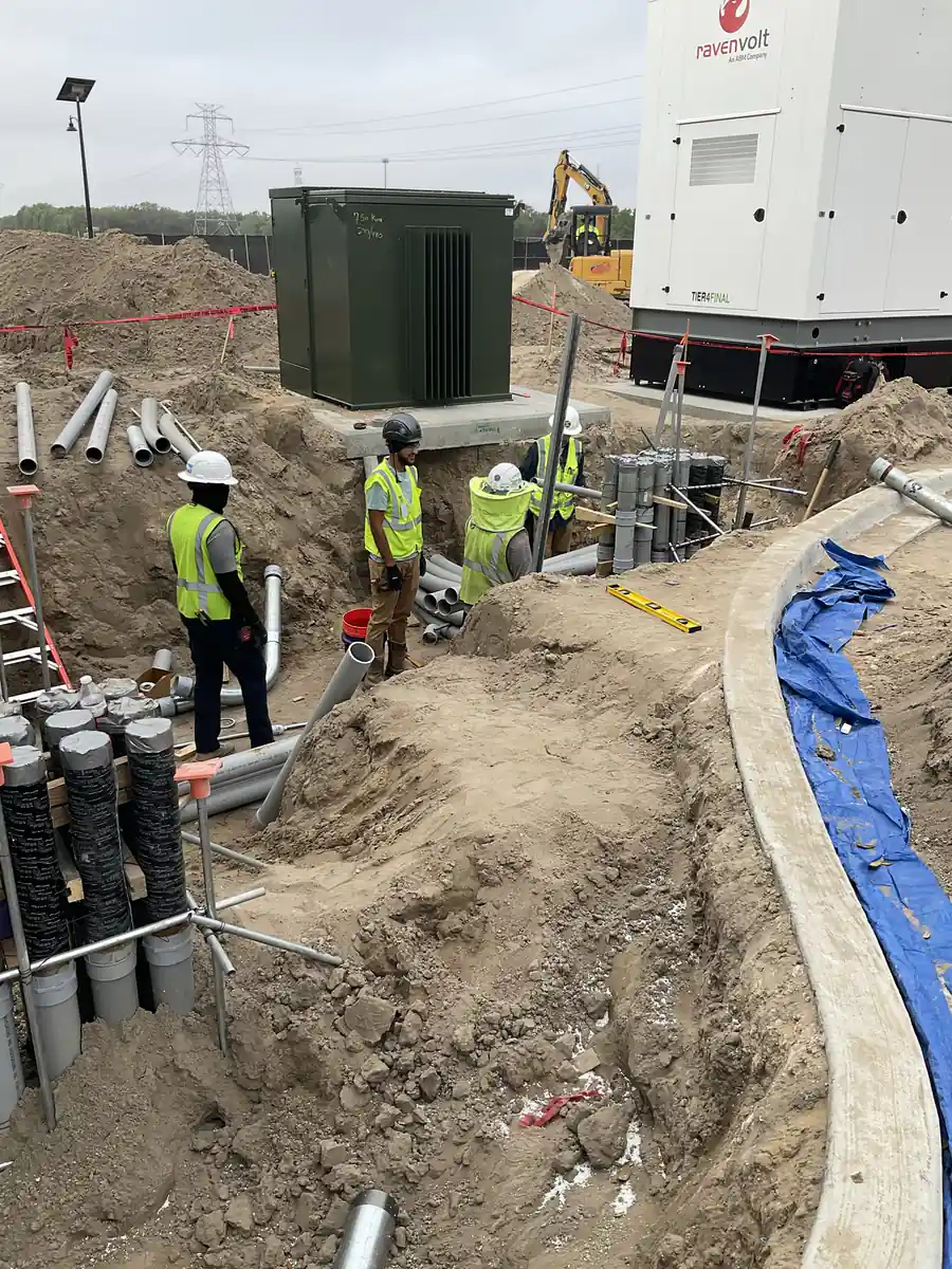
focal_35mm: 29
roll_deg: -0.5
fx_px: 1063
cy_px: 634
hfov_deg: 48.2
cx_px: 476
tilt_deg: -19.1
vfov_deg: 61.7
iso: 16
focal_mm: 3
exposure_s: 1/432
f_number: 1.8
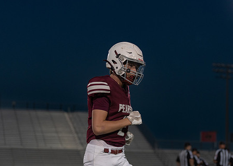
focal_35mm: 97
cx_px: 136
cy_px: 104
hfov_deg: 20.6
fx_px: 642
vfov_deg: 14.7
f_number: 2.8
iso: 1000
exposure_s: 1/1000
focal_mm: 70
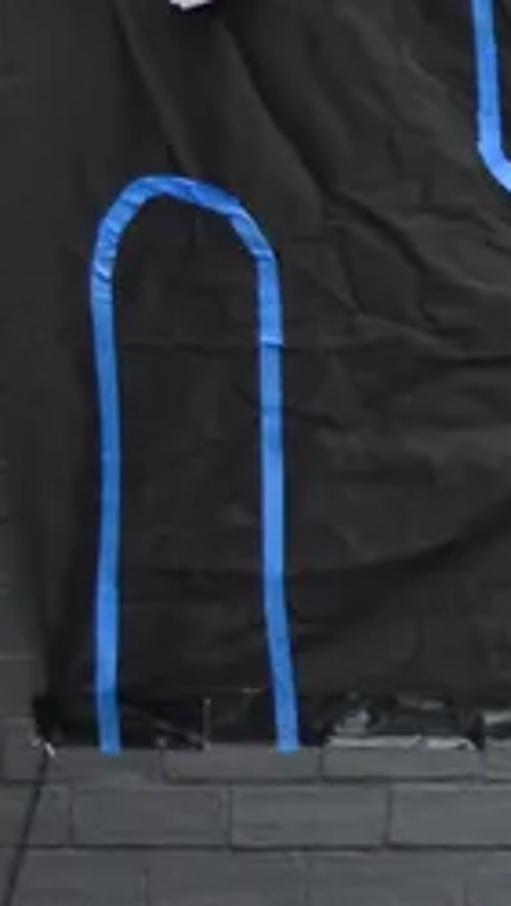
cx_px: 1899
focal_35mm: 178
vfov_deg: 12.0
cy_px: 696
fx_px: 4279
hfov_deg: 6.0
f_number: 4.5
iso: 400
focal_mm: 20
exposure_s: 1/80
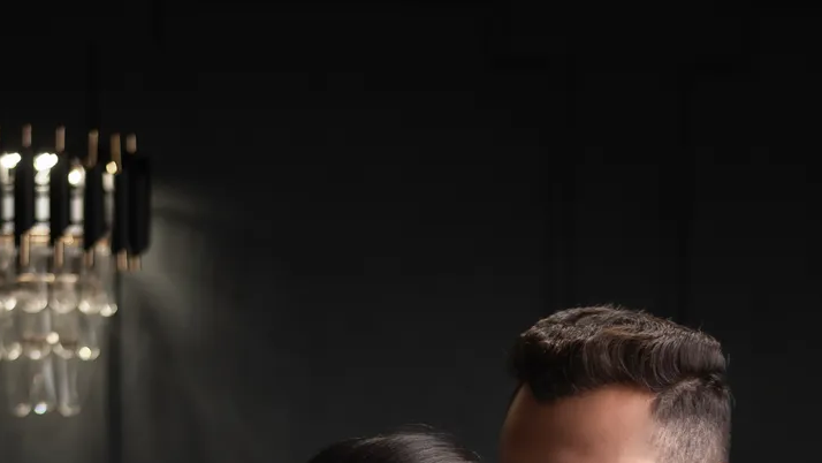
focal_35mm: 122
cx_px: 573
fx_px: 2660
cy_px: 865
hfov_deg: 17.5
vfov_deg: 9.4
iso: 100
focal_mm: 35
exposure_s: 1/800
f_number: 1.4
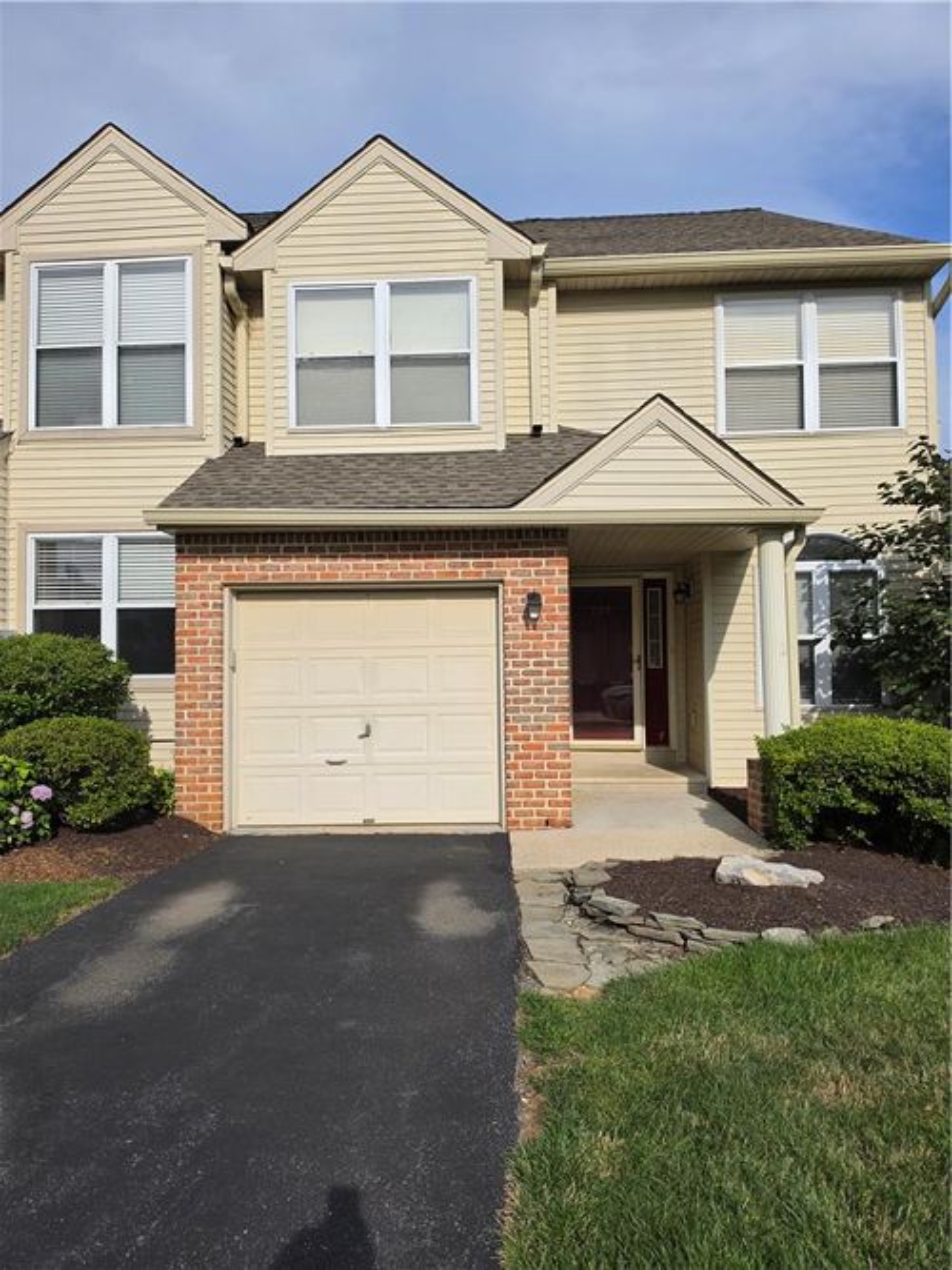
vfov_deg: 73.9
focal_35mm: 23
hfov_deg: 58.9
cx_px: 476
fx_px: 844
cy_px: 635
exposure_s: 1/7939
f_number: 1.4
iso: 50
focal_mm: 6.5
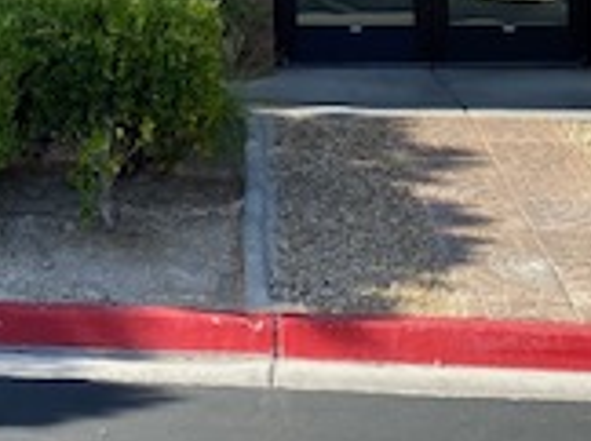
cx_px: 22
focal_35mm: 103
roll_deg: +0.7
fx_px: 1756
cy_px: -160
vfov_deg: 13.7
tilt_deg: +2.1
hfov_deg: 18.7
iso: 32
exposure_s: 1/1245
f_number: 1.8
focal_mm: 4.25
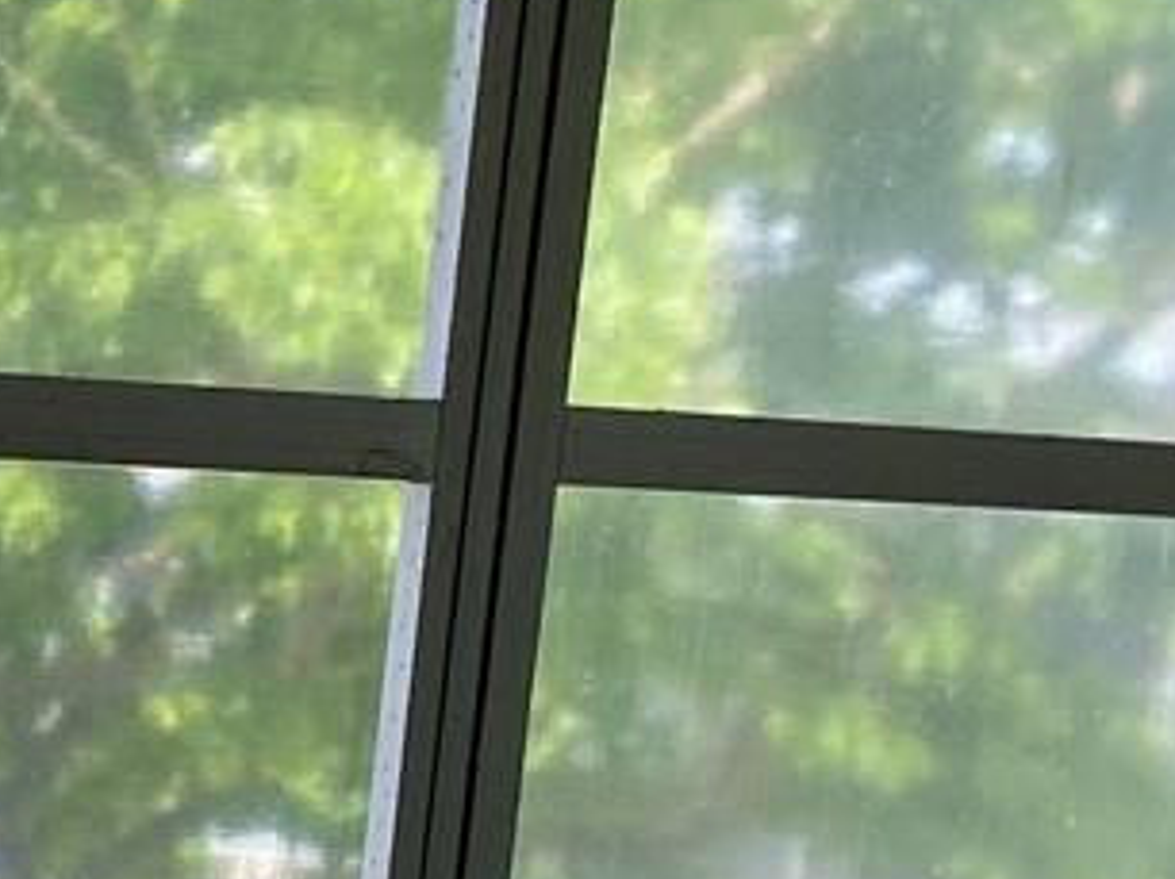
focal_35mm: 136
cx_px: -1751
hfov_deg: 11.6
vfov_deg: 10.6
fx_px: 4613
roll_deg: -1.8
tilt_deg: -7.4
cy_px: 1201
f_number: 1.8
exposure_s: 1/434
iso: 32
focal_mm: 4.25
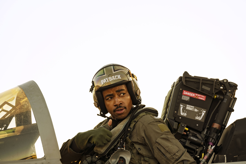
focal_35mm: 352
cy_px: 82
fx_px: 2405
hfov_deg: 5.9
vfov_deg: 3.9
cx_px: 123
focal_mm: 234.8
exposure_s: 1/400
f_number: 5
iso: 500
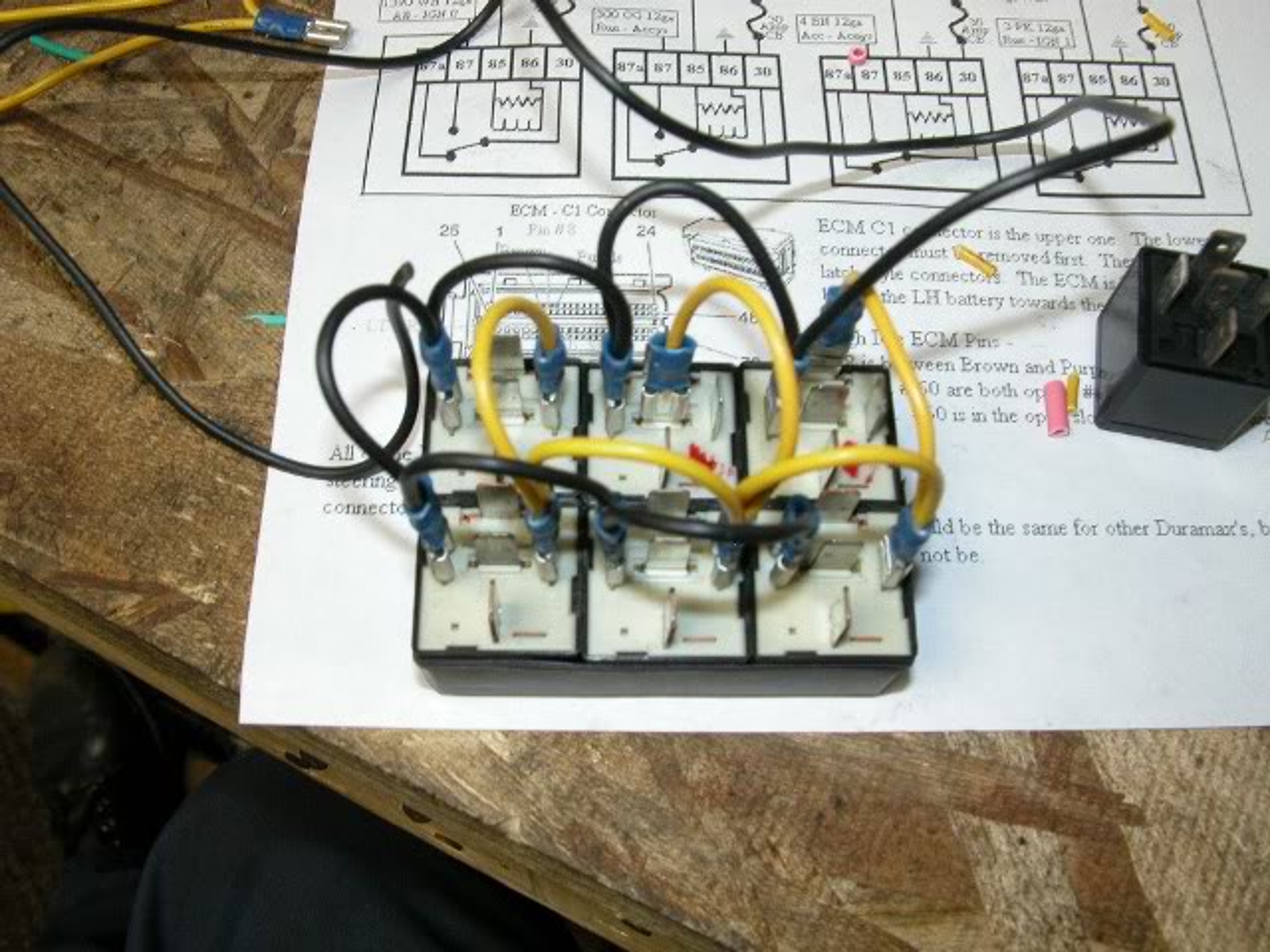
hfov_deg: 52.6
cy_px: 476
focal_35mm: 35
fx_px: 1284
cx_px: 635
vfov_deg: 40.7
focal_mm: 8.9
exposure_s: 1/31
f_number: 5
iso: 200
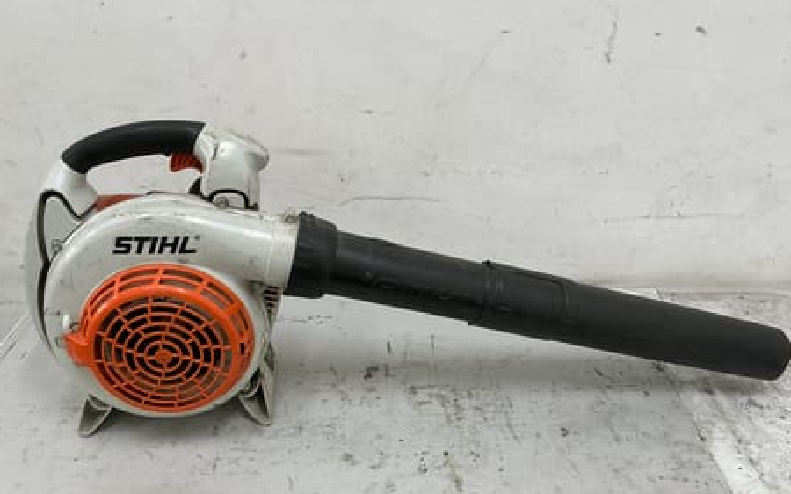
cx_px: 401
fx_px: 711
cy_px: 307
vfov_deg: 38.1
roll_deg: -0.3
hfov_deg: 58.2
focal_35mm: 33
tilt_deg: -29.8
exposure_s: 1/100
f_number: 1.8
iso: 64
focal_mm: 3
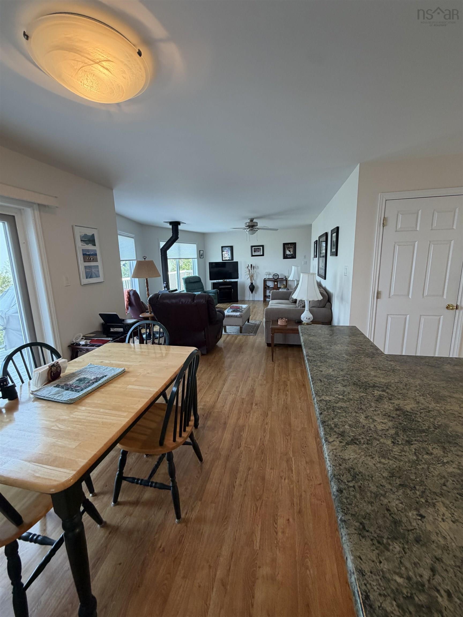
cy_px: 308
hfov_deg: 85.7
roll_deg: +1.9
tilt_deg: -11.3
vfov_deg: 102.1
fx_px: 250
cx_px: 232
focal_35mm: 14
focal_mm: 2.22
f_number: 2.2
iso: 200
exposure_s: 1/120
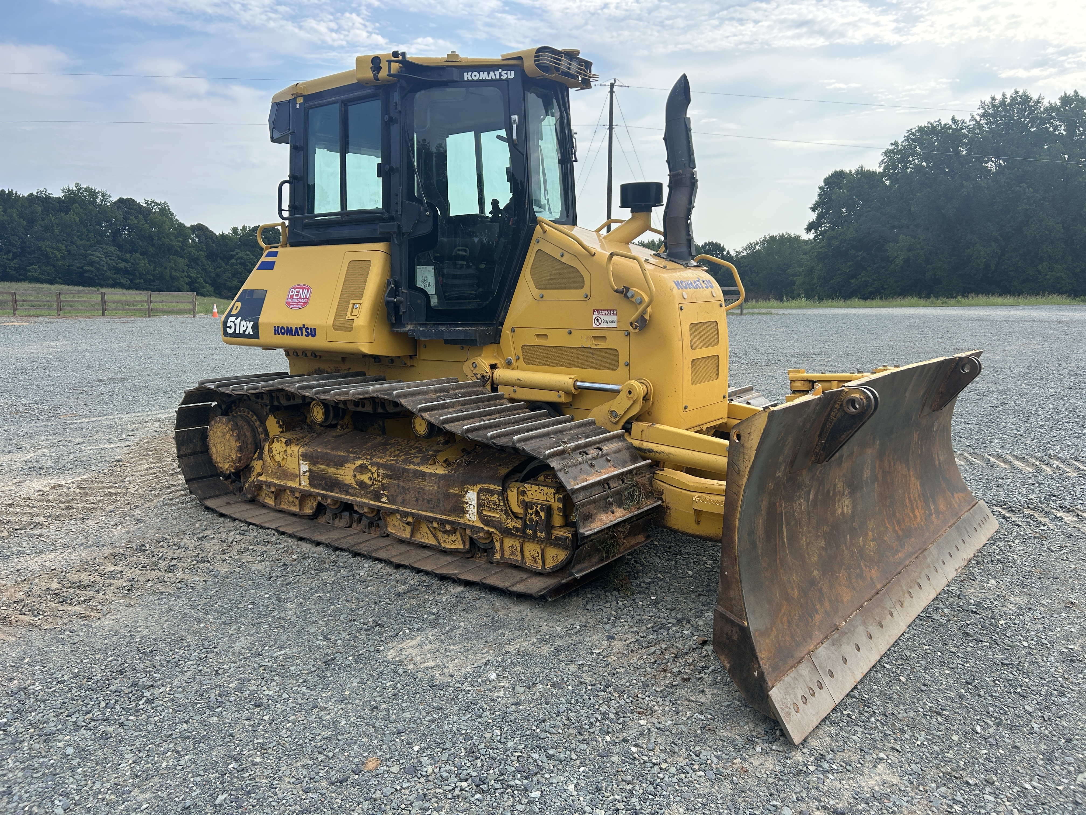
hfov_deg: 67.3
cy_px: 408
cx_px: 543
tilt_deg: -9.7
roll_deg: +0.1
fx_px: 816
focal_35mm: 26
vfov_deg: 53.1
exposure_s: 1/1751
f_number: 1.5
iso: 50
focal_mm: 5.7
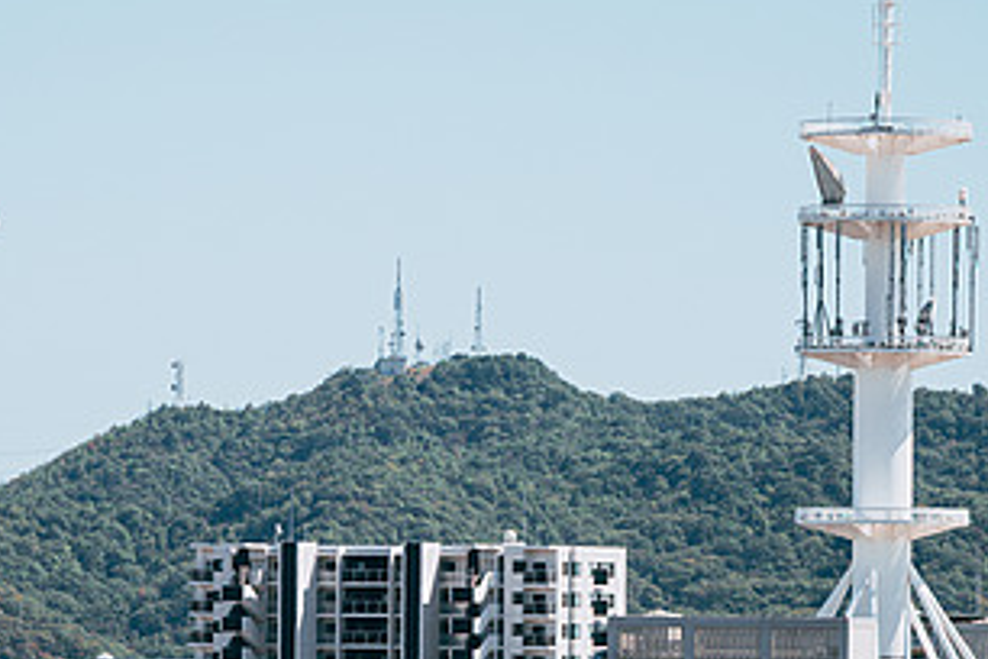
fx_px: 8754
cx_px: 362
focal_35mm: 319
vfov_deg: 4.3
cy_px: 523
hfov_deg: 6.5
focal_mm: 125
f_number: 6.3
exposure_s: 1/640
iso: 100
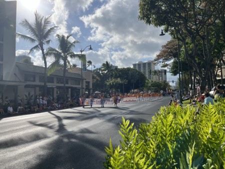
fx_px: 169
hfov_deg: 67.3
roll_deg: +0.4
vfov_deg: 53.1
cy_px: 84
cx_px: 112
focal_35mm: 26
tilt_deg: +5.6
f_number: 1.6
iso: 50
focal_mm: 5.1
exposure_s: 1/7874
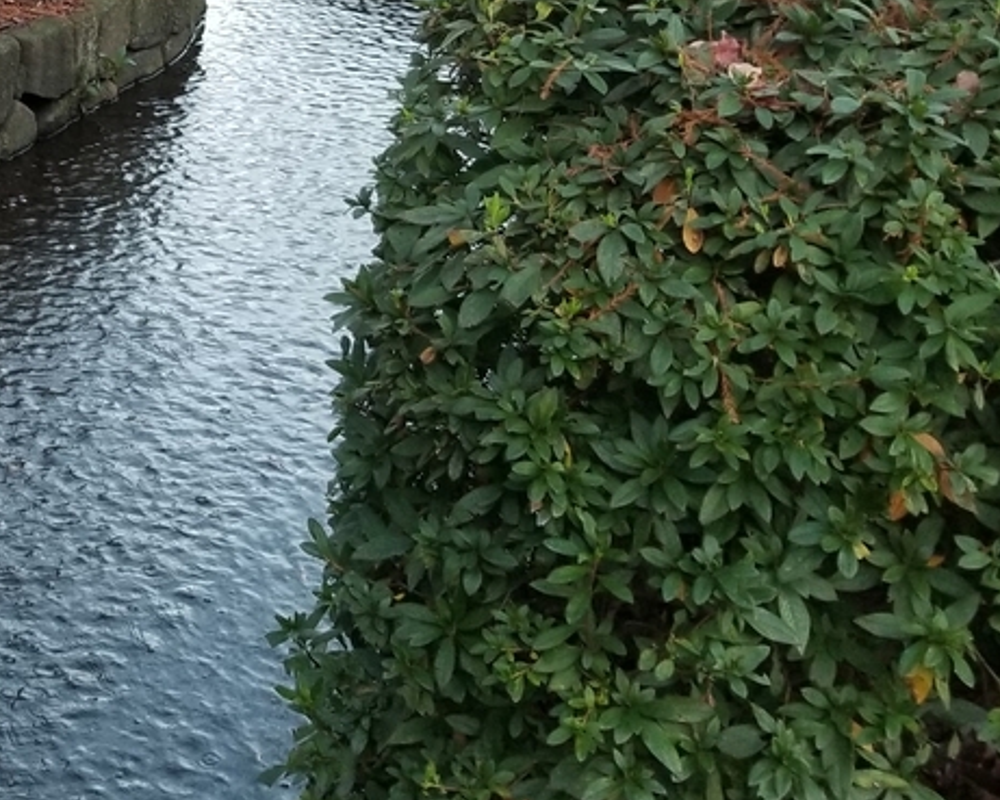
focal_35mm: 66
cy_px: 59
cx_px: -115
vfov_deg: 22.5
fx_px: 1954
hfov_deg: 26.3
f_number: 1.7
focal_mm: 4.25
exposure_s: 1/50
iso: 160
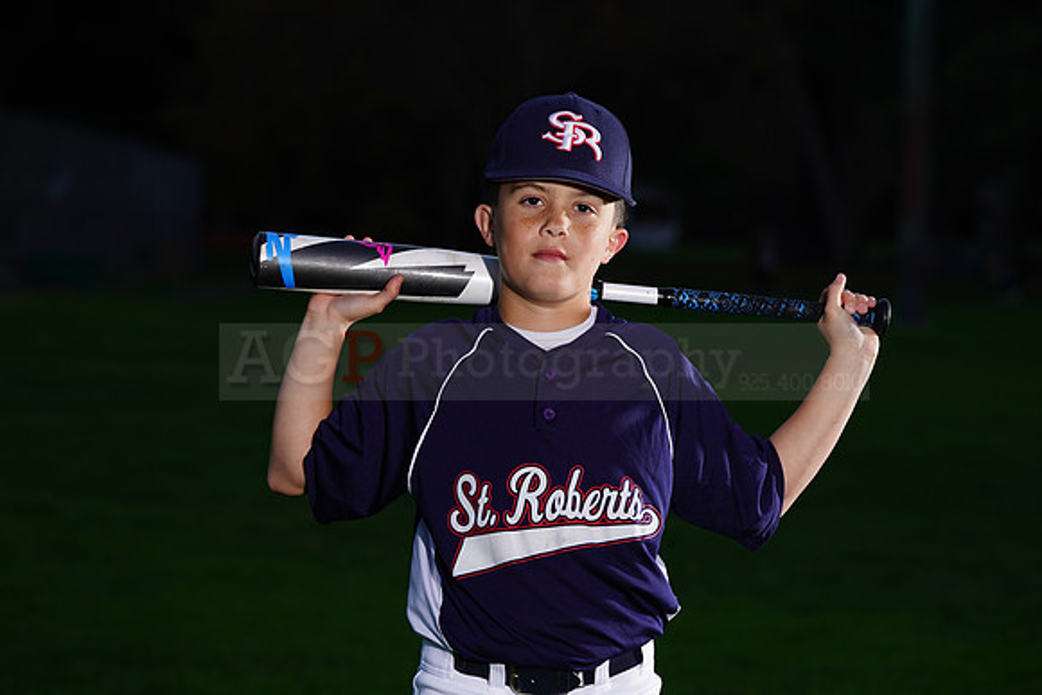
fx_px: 4950
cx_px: 521
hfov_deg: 12.0
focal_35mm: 171
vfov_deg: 8.0
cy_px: 348
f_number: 7.1
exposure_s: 1/160
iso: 200
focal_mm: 171
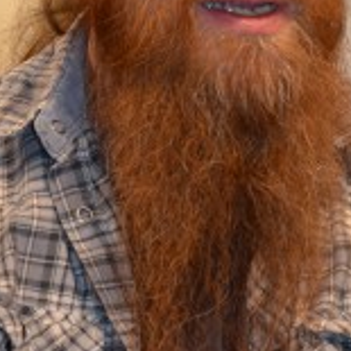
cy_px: 86
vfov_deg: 6.5
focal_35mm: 271
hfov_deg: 6.5
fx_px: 3109
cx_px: 216
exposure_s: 1/60
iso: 720
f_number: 4.8
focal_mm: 48
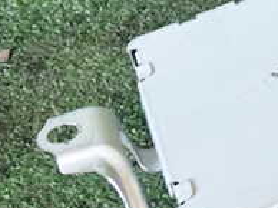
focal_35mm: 93
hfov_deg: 18.7
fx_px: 746
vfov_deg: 15.8
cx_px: 414
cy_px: 70
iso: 200
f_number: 2.3
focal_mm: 5.4
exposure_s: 1/30
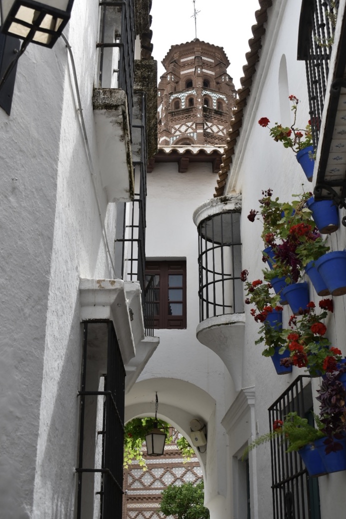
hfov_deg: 29.5
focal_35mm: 46
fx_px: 656
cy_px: 262
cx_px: 180
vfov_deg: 43.2
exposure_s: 1/320
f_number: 6.3
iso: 100
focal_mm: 29
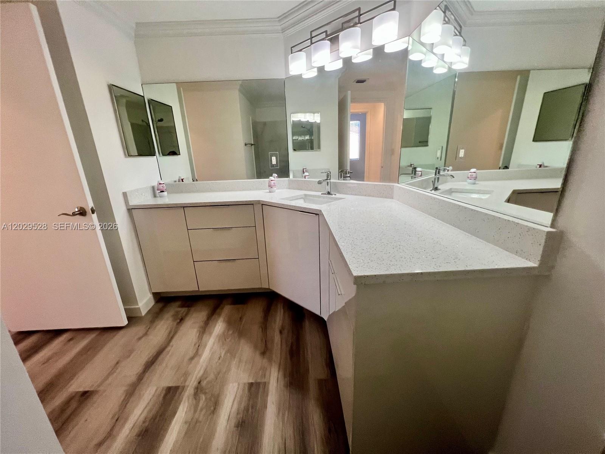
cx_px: 302
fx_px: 227
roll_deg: +3.4
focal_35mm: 13
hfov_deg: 106.2
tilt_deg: -16.4
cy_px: 227
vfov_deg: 89.9
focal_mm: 1.57
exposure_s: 1/120
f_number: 1.8
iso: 250
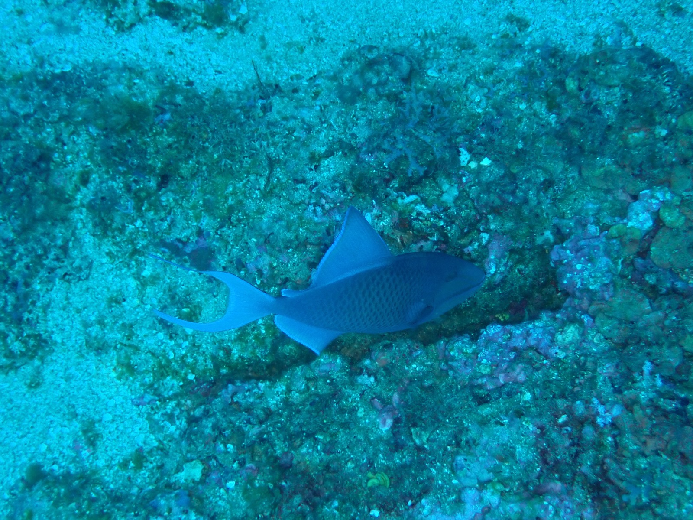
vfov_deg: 25.2
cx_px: 346
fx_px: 1161
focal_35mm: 58
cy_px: 260
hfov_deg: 33.2
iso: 640
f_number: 3.5
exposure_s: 1/125
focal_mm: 10.35
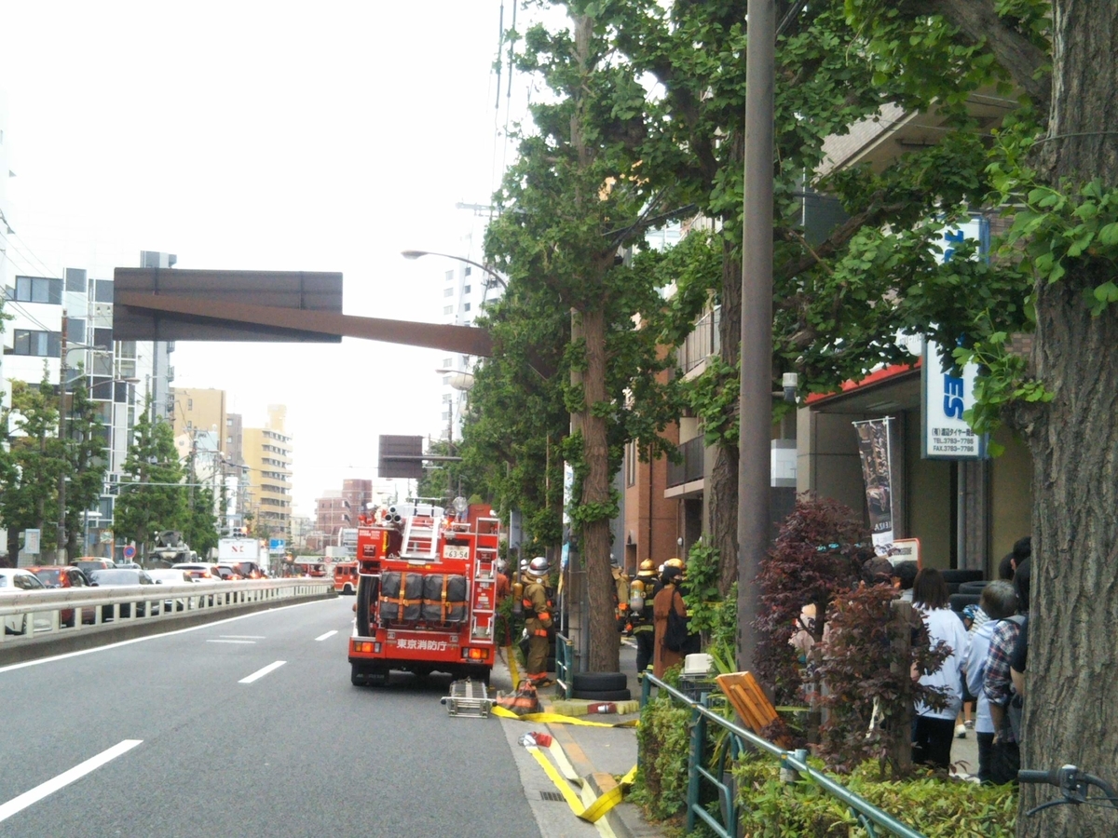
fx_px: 969
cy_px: 419
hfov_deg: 60.0
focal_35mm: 30
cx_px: 559
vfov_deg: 46.8
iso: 53
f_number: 2.2
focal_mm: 4
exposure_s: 1/185
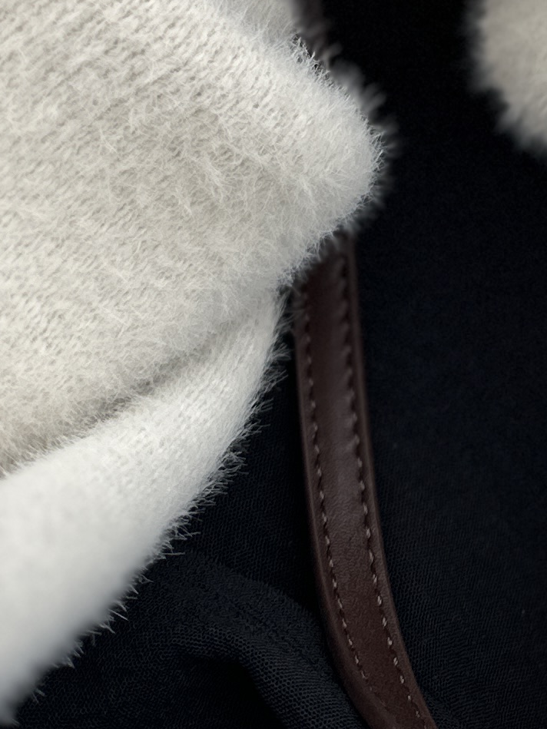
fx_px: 2149
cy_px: -510
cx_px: 713
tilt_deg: -64.6
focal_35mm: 102
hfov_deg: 13.9
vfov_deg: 16.6
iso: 80
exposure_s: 1/580
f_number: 1.78
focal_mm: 6.86
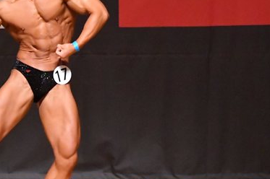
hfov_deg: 3.7
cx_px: 13
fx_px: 4204
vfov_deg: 2.4
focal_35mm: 561
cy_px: 69
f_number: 5.6
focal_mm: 180
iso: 12800
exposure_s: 1/400
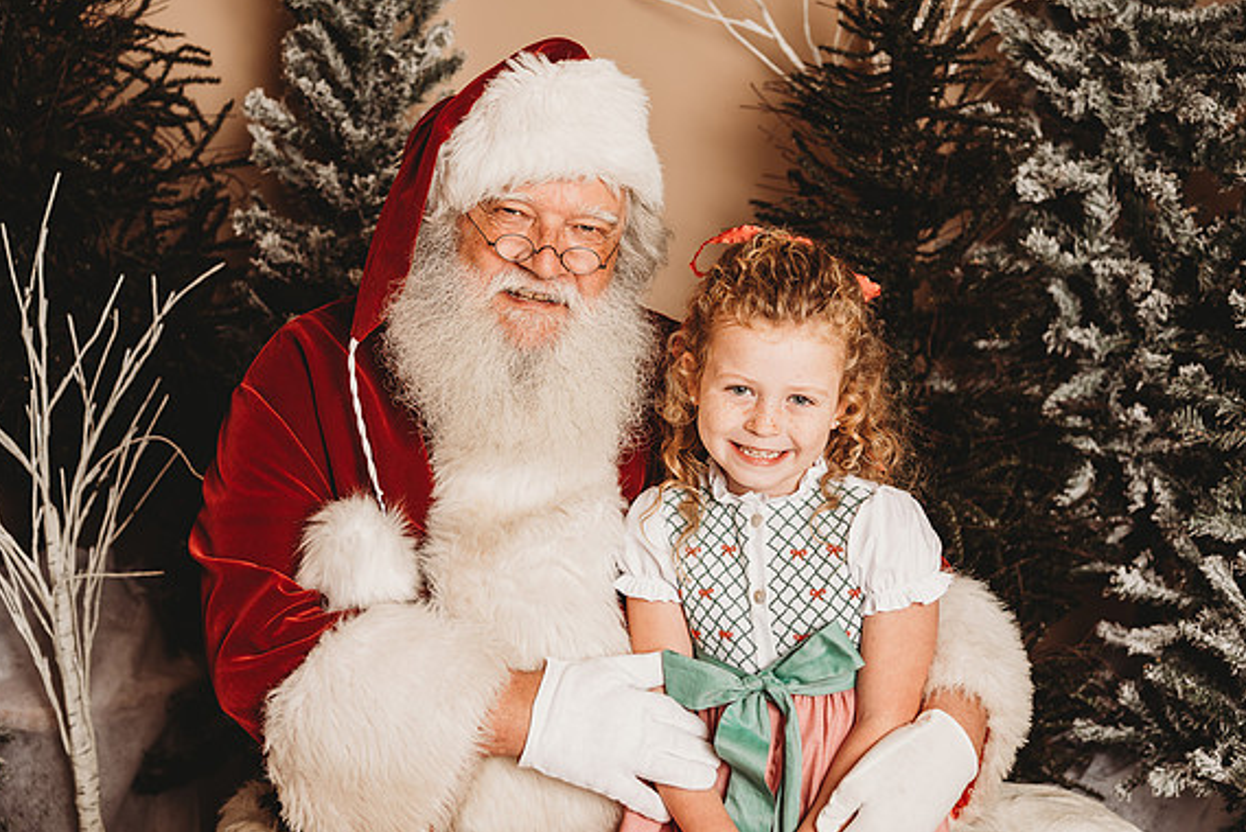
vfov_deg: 25.5
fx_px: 1835
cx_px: 622
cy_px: 415
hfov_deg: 37.5
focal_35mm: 53
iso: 100
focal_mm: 52
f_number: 4
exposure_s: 1/160
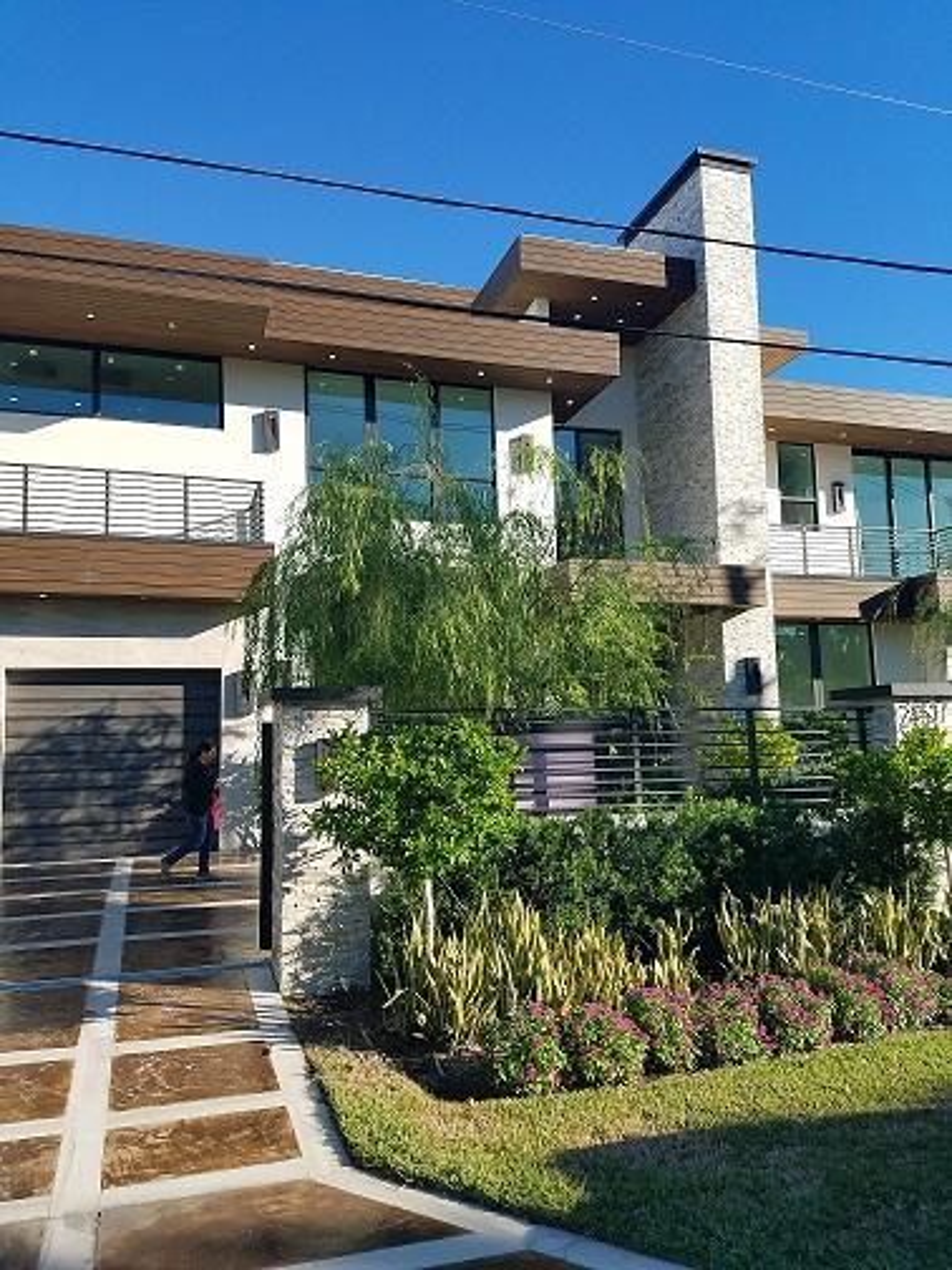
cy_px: 635
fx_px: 953
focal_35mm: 26
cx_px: 476
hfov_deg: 53.1
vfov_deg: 67.3
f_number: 1.7
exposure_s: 1/1680
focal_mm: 4.2
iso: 50
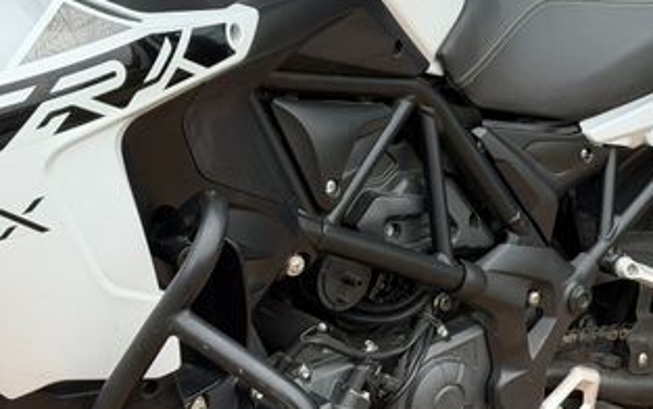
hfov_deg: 19.7
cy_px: 186
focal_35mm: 104
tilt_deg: -14.7
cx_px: 565
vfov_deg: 12.6
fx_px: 1852
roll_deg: -0.1
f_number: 1.78
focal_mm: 6.76
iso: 100
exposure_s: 1/478
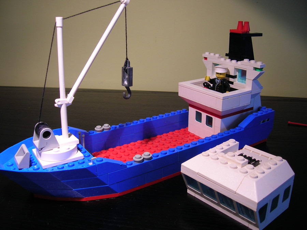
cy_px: 115
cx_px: 154
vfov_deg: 41.7
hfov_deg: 54.0
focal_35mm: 34
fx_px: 301
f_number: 2.9
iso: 50
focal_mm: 5.7
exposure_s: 1/10.5
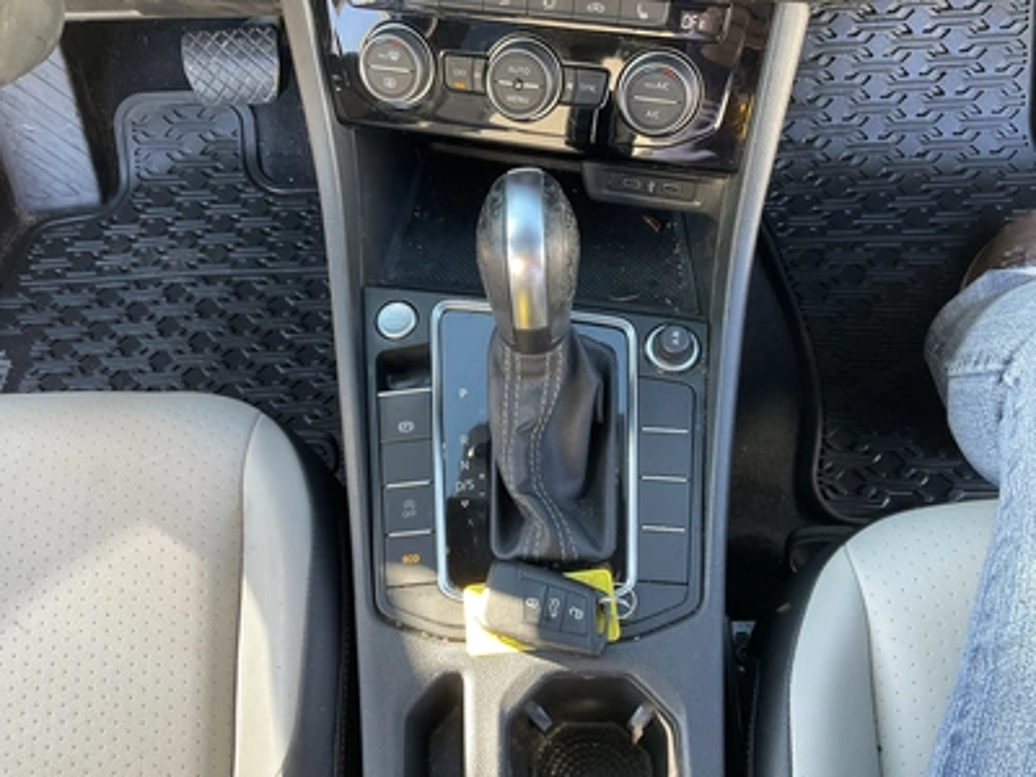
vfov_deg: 48.2
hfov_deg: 61.7
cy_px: 388
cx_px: 518
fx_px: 868
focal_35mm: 29
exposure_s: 1/100
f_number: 1.8
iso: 64
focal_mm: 3
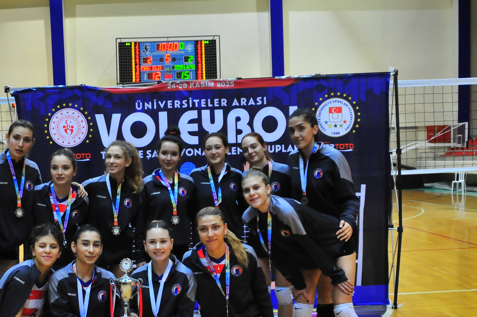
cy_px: 207
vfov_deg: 25.8
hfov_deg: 37.8
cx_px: 154
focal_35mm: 52
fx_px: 688
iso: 800
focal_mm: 20
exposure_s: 1/30
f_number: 3.5
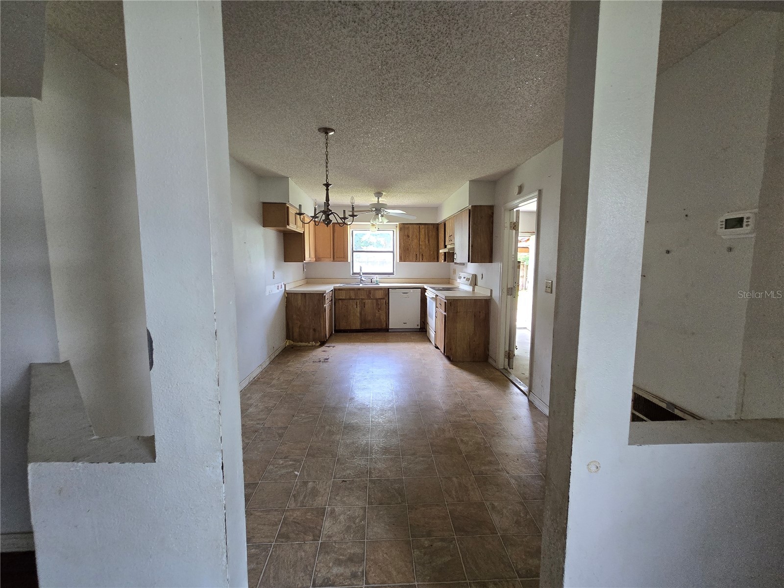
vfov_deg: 89.9
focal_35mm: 13
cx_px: 392
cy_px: 294
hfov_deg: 106.2
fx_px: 294
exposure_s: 1/100
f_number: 2.2
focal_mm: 2.2
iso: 320
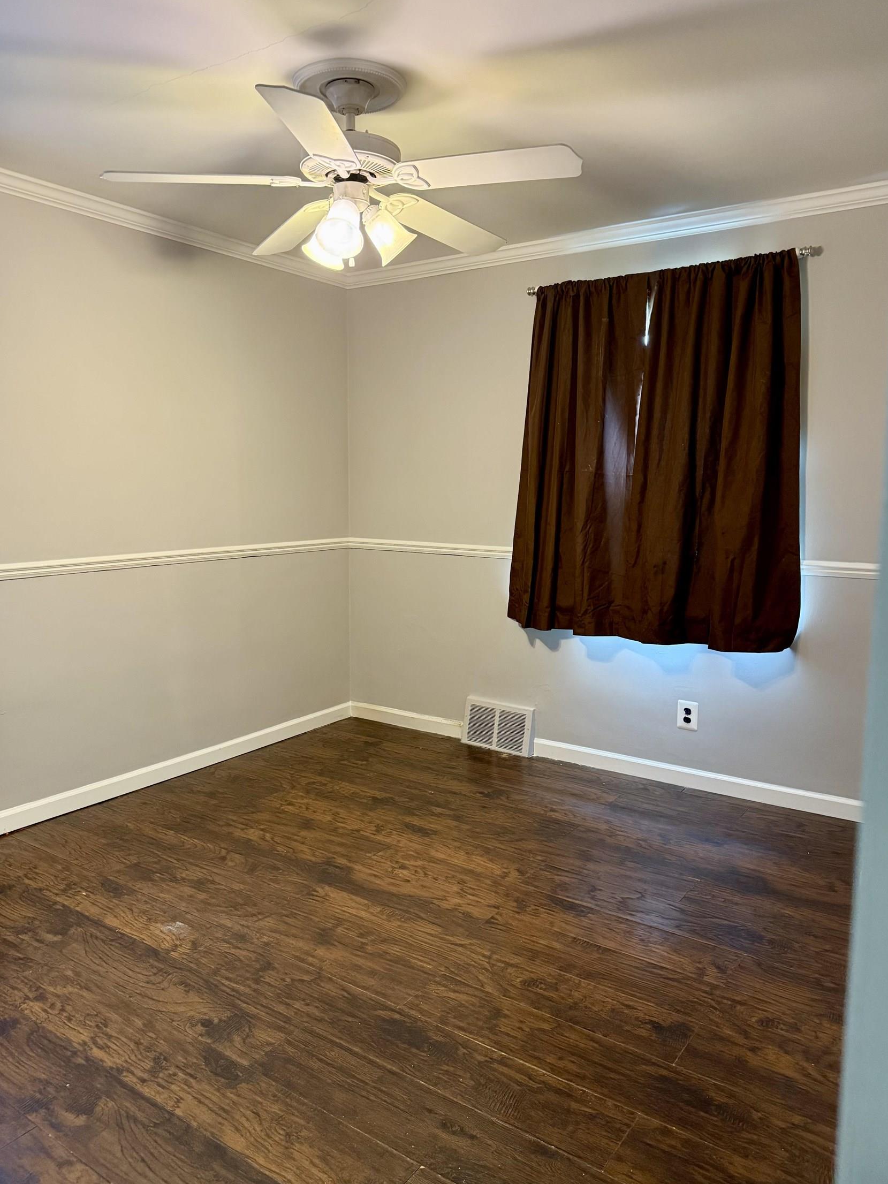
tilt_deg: -6.8
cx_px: 445
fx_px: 855
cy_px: 594
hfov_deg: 54.9
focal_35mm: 25
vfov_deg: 69.4
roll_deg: -0.6
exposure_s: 1/60
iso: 400
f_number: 1.78
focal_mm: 6.76
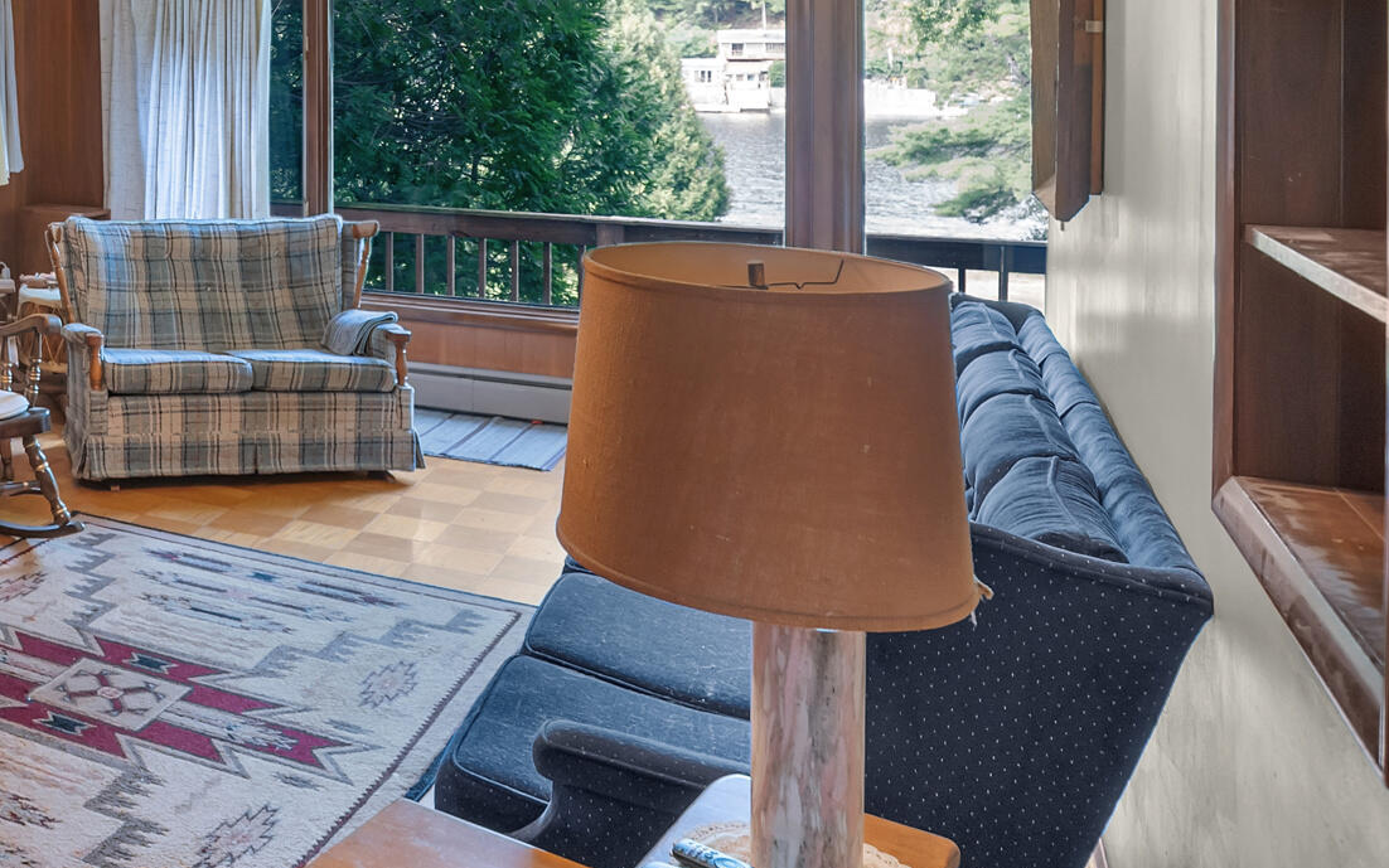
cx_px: -58
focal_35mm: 37
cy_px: 32
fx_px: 1401
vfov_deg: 32.2
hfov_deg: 43.6
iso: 250
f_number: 4
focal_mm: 16
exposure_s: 1/13
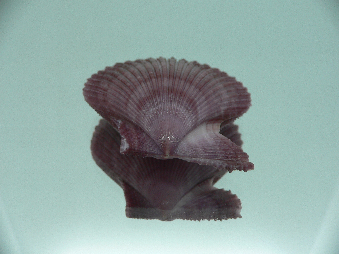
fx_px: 343
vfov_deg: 40.7
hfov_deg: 52.6
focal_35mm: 35
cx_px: 170
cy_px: 127
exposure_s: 1/60
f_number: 2.8
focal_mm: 4.6
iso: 100
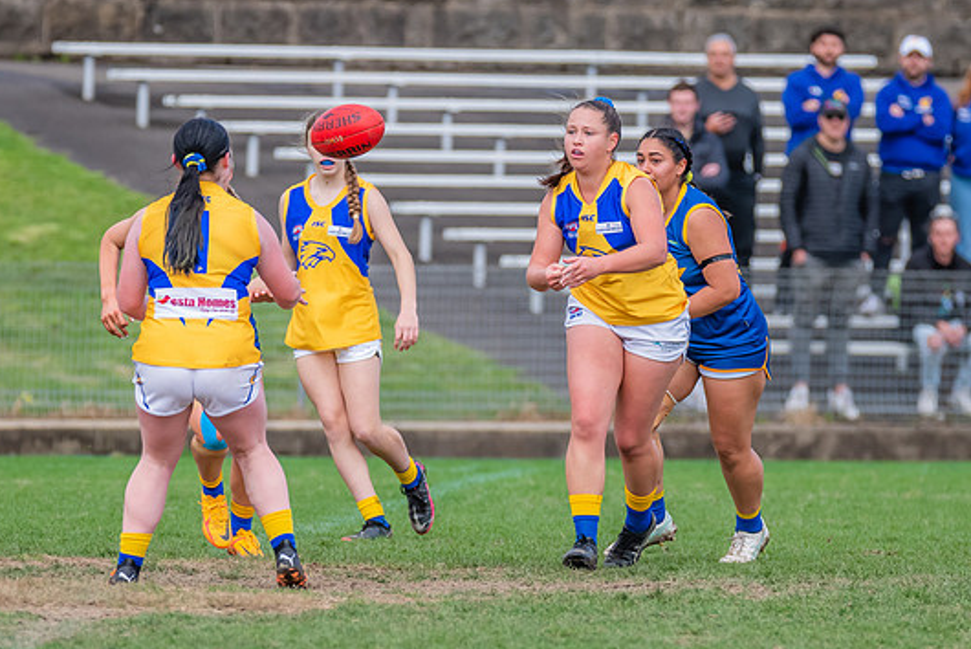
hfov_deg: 3.0
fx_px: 18512
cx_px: 536
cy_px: 407
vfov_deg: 2.0
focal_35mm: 686
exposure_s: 1/1600
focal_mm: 360
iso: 800
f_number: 7.1
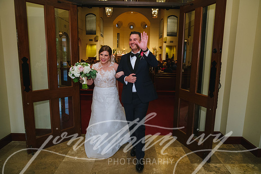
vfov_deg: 53.2
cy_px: 87
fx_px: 174
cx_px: 130
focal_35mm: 24
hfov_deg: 73.7
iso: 1600
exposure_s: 1/125
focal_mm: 24
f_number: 2.8
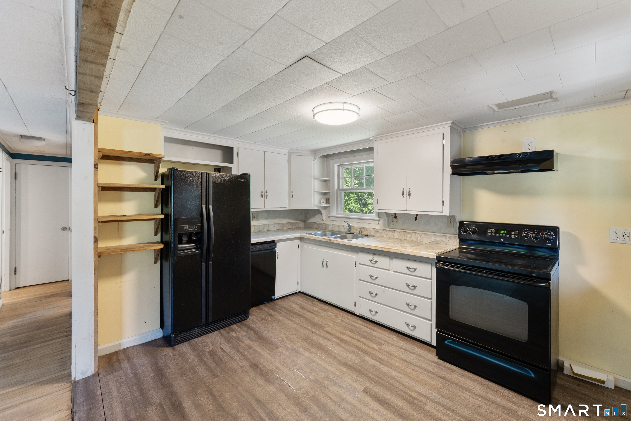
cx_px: 316
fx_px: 259
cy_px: 210
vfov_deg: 78.1
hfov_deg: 101.1
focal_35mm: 15
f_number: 8
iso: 800
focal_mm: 14.8
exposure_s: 1/2.5
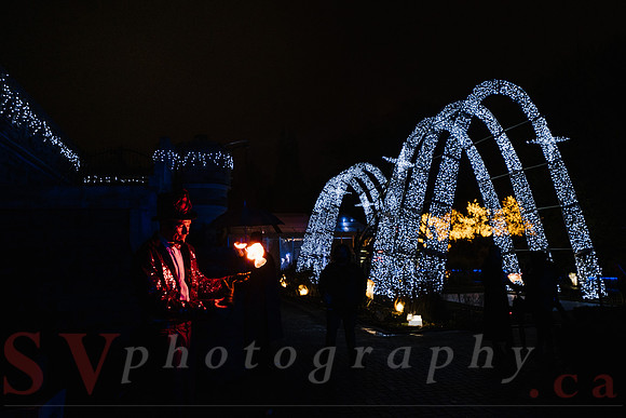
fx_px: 477
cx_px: 328
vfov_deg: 47.2
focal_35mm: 27
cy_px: 180
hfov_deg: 66.5
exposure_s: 1/40
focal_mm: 15.7
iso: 200
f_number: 2.8
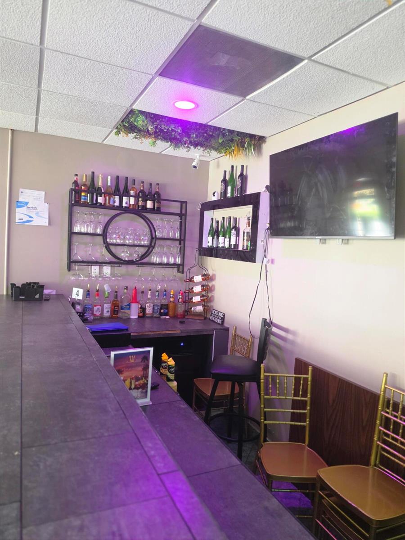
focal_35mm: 23
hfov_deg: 58.9
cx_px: 202
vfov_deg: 73.9
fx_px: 359
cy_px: 270
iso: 400
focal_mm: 6.5
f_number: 1.4
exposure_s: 1/120
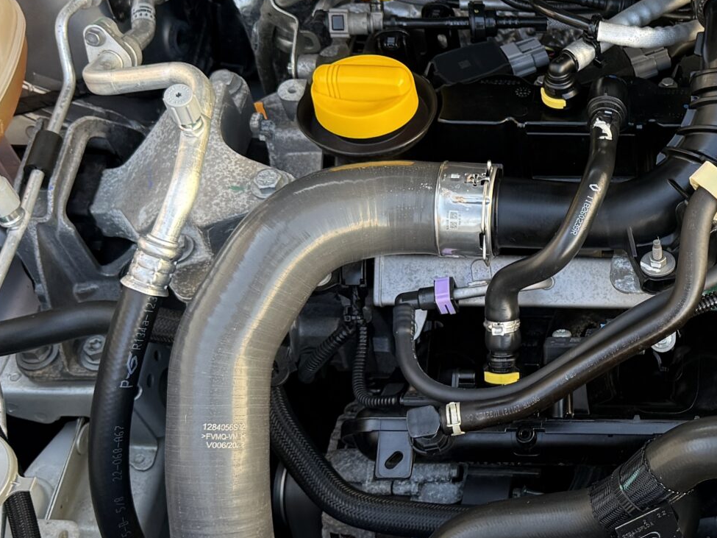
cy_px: 237
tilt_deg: -54.3
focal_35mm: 63
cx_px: 710
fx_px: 1305
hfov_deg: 28.9
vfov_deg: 23.3
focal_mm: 6.76
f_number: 1.78
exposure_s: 1/243
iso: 160
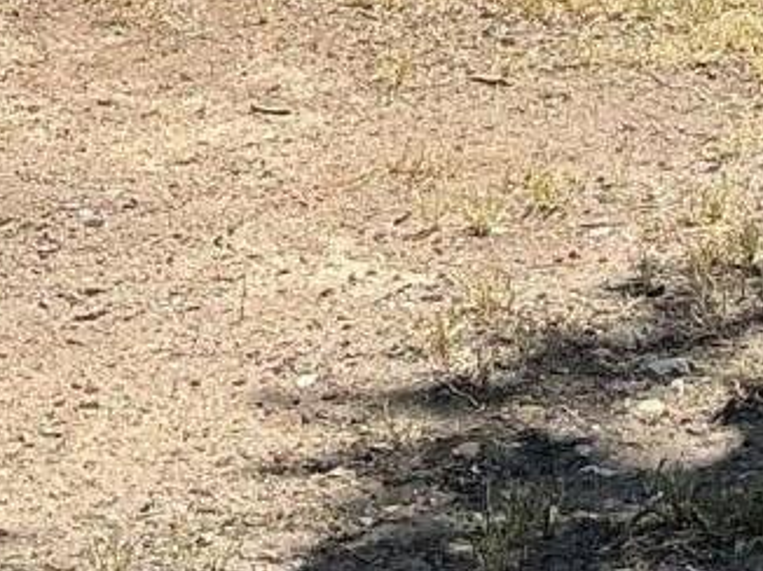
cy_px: -592
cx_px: 768
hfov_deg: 11.0
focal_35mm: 178
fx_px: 3921
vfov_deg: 7.9
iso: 25
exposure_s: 1/1098
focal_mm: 3
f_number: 1.8
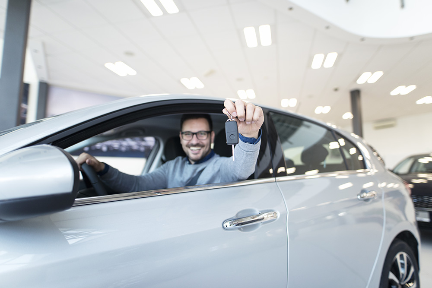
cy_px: 144
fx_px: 240
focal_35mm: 20
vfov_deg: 61.9
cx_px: 216
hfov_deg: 84.0
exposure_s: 1/640
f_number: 1.6
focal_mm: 20
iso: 500
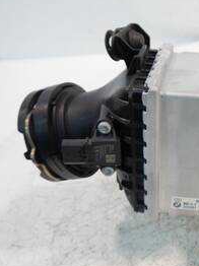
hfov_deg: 24.5
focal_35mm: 55
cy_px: 138
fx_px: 422
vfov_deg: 35.0
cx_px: 226
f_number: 3.6
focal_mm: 15
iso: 500
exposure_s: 1/60
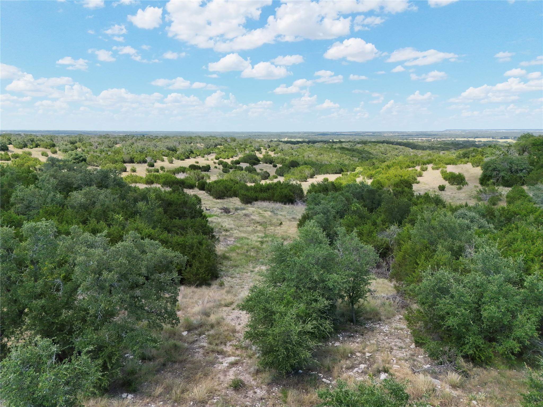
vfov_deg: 56.8
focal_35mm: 24
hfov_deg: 71.6
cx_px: 272
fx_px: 376
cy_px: 204
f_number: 1.7
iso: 290
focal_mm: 6.72
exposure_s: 1/3200
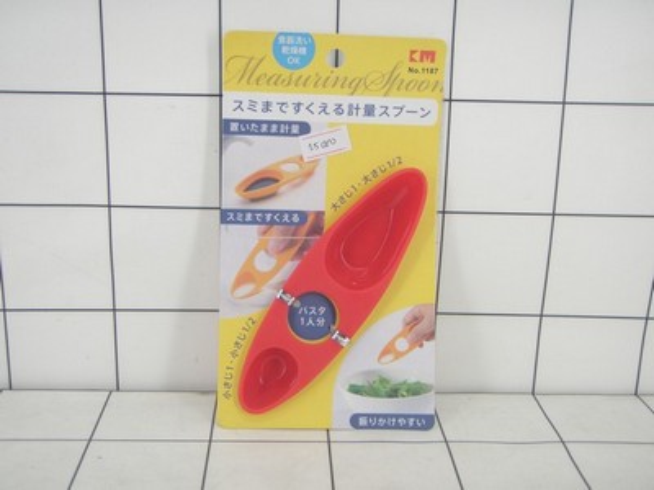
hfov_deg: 37.5
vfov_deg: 28.6
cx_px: 327
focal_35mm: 51
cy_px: 245
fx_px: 964
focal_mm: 9.13
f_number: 4
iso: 160
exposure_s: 1/40
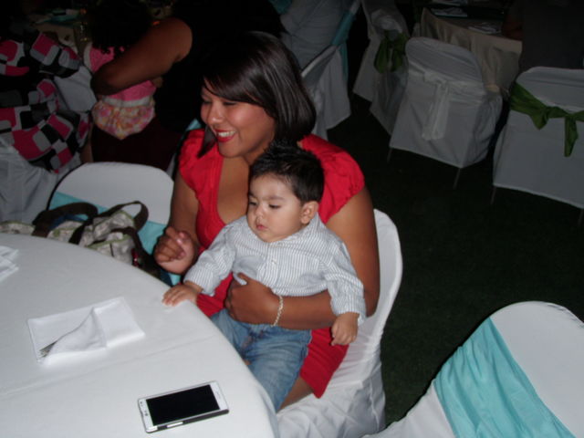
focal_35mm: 38
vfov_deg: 37.7
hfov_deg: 49.0
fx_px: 641
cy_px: 219
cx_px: 292
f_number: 3.5
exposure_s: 1/30
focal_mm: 6.7
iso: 100
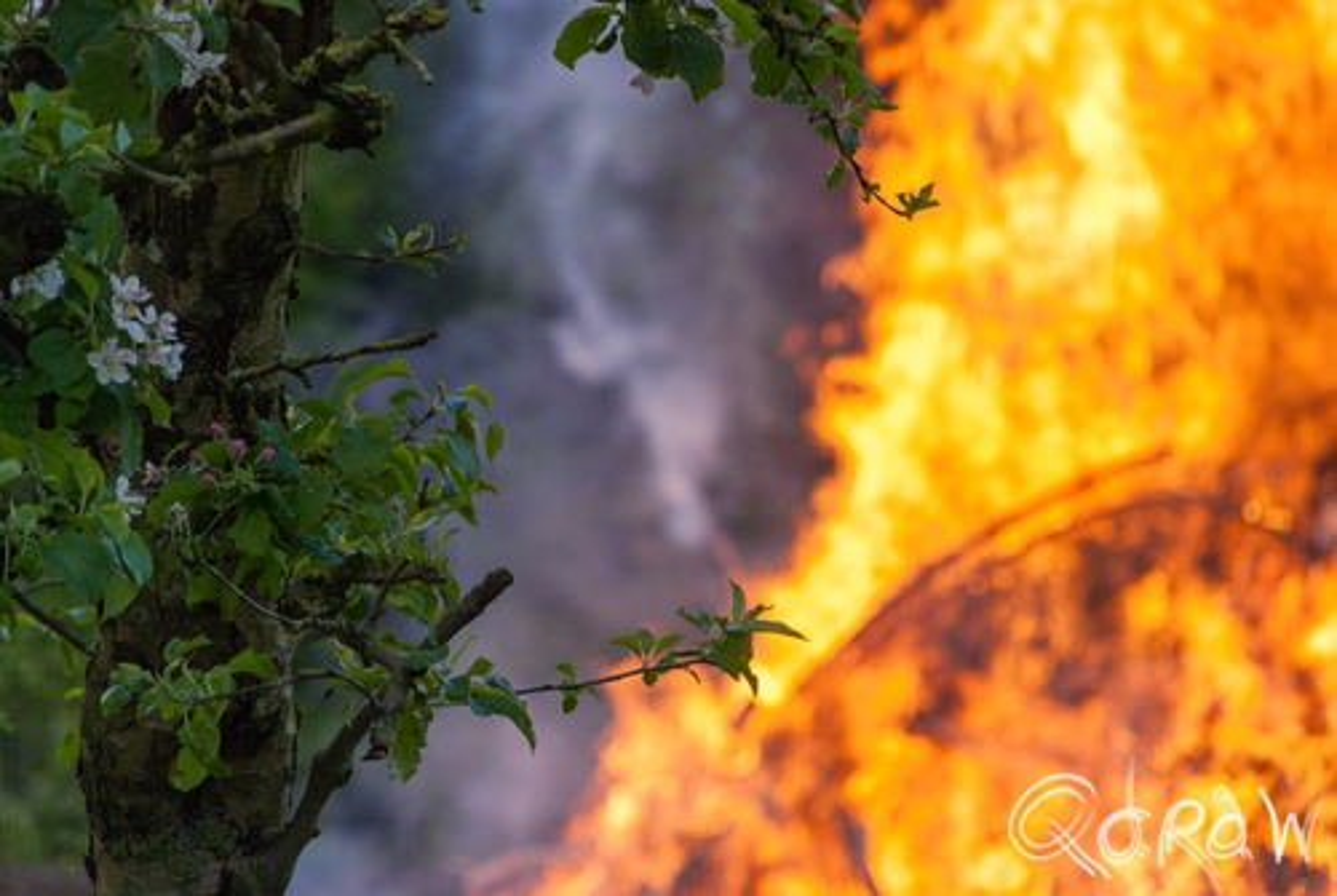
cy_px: 448
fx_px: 10042
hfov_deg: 7.6
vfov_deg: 5.1
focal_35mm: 270
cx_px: 668
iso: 400
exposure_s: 1/250
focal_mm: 180
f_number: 5.6
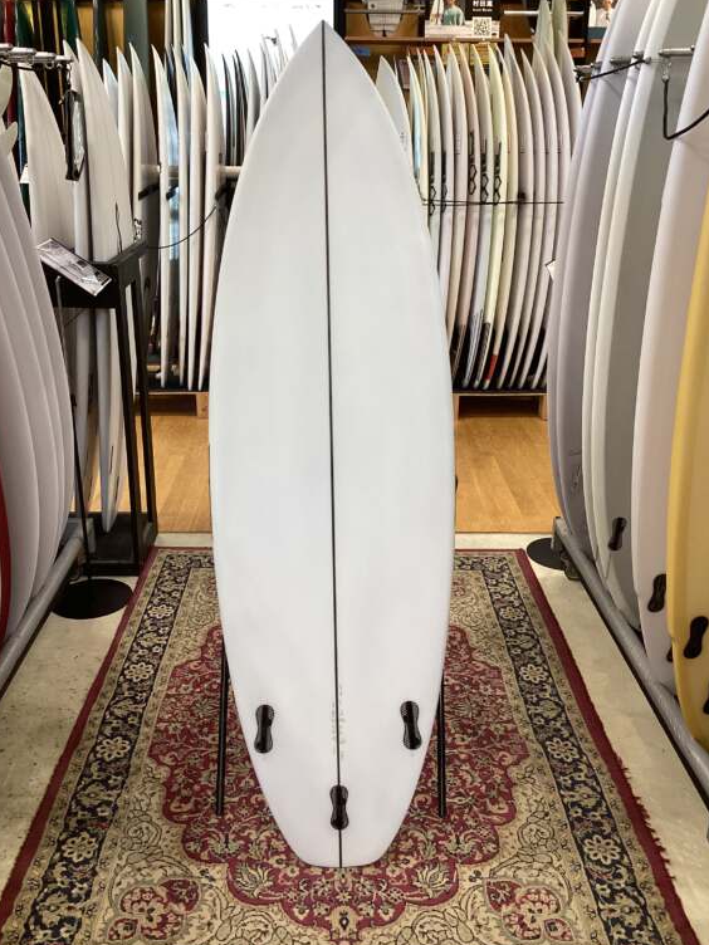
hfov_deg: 42.9
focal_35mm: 33
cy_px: 456
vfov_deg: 55.3
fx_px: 901
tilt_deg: -19.6
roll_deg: -2.6
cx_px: 344
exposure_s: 1/60
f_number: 2.4
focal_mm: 3.3
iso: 80
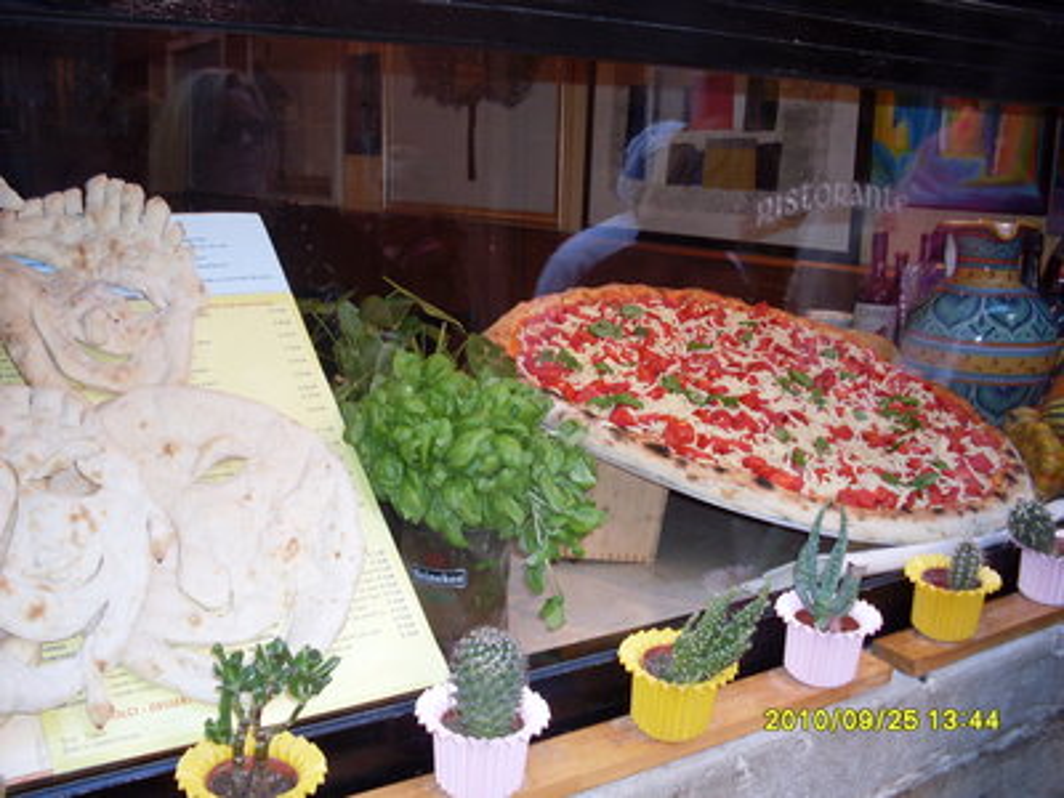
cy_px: 399
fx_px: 1168
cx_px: 532
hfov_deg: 49.0
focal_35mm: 38
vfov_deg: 37.7
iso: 100
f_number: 2.8
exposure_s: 1/45
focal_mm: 6.3
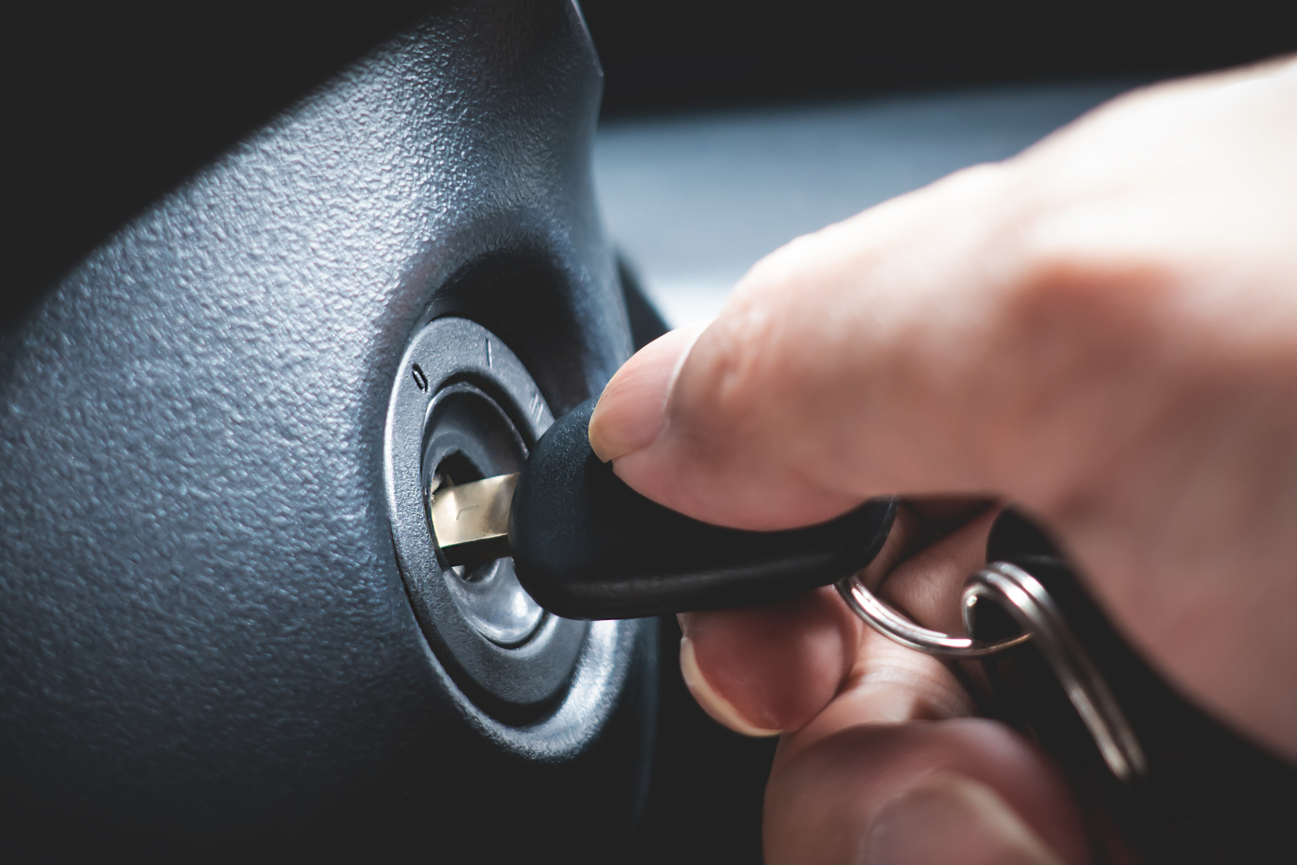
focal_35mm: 42
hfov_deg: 46.4
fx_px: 1513
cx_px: 601
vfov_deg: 31.9
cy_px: 406
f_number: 2.5
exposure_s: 1/25
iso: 400
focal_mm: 11.56
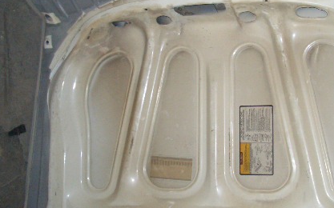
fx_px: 518
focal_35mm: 57
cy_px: 106
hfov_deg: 35.1
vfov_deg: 22.7
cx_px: 243
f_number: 2.6
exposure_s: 1/60
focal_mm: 5.8
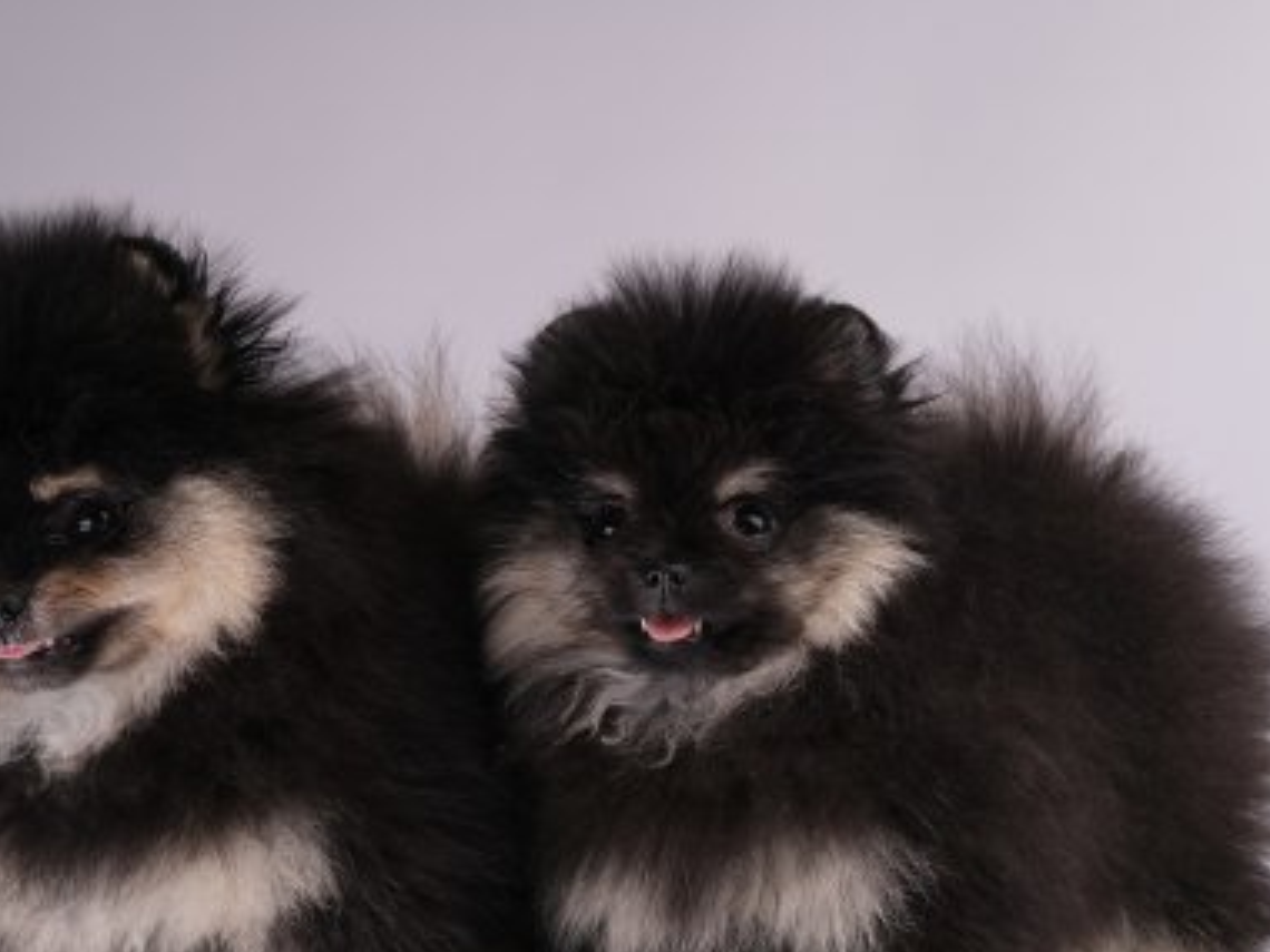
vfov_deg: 18.0
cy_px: 598
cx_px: 618
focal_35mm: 82
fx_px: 3008
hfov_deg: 23.8
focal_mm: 35
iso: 160
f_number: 10
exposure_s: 1/125
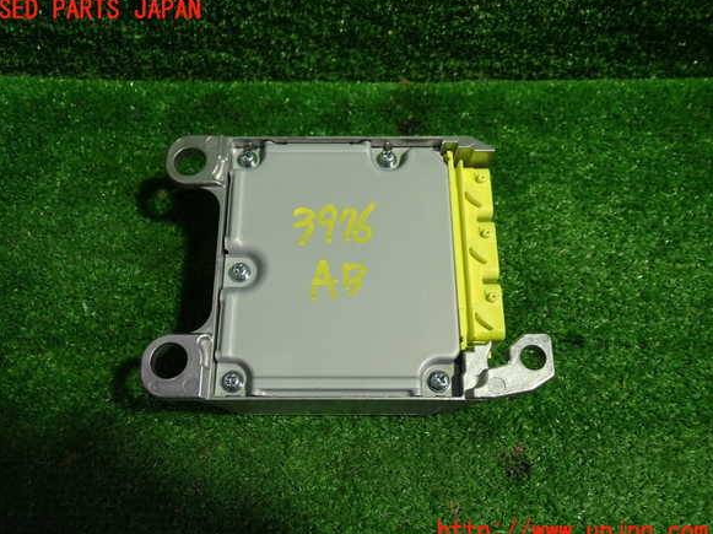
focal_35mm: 31
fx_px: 638
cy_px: 271
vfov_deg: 45.4
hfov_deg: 58.4
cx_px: 346
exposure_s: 1/60
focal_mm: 5.4
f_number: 2.3
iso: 200
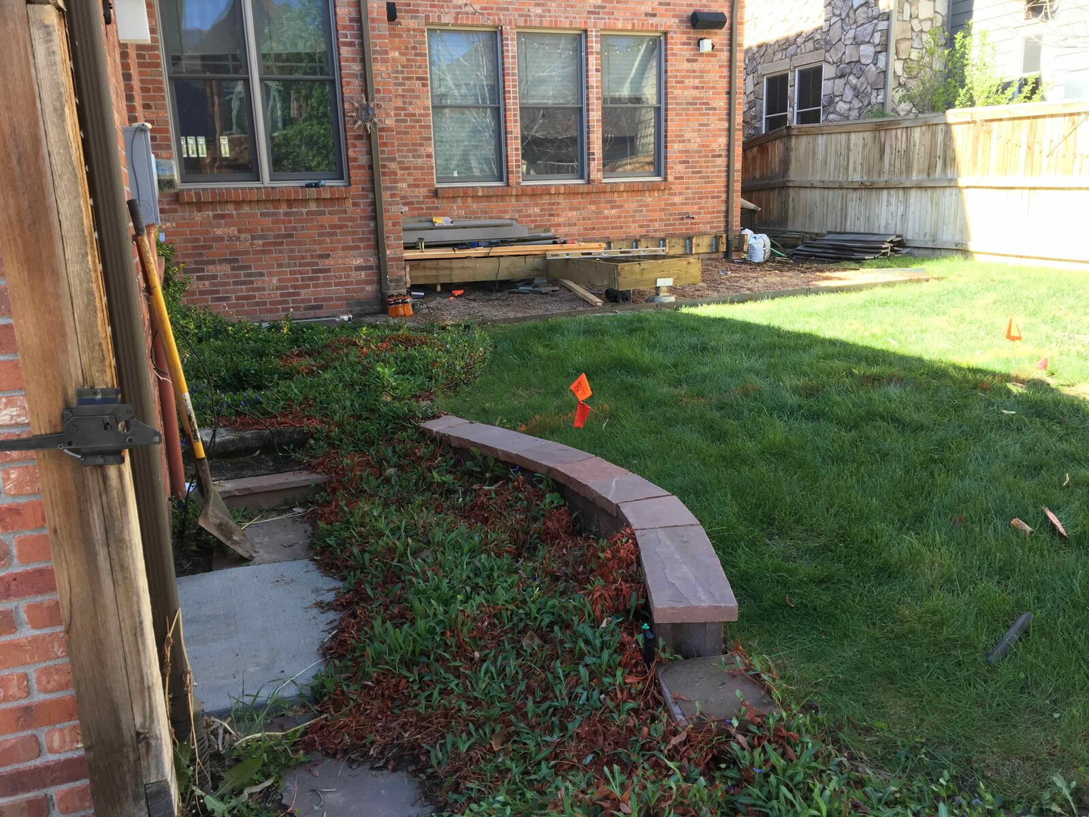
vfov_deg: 48.2
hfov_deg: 61.7
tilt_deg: -12.8
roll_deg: +0.9
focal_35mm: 29
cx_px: 544
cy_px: 408
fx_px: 912
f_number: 2.2
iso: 32
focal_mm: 4.15
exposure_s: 1/120
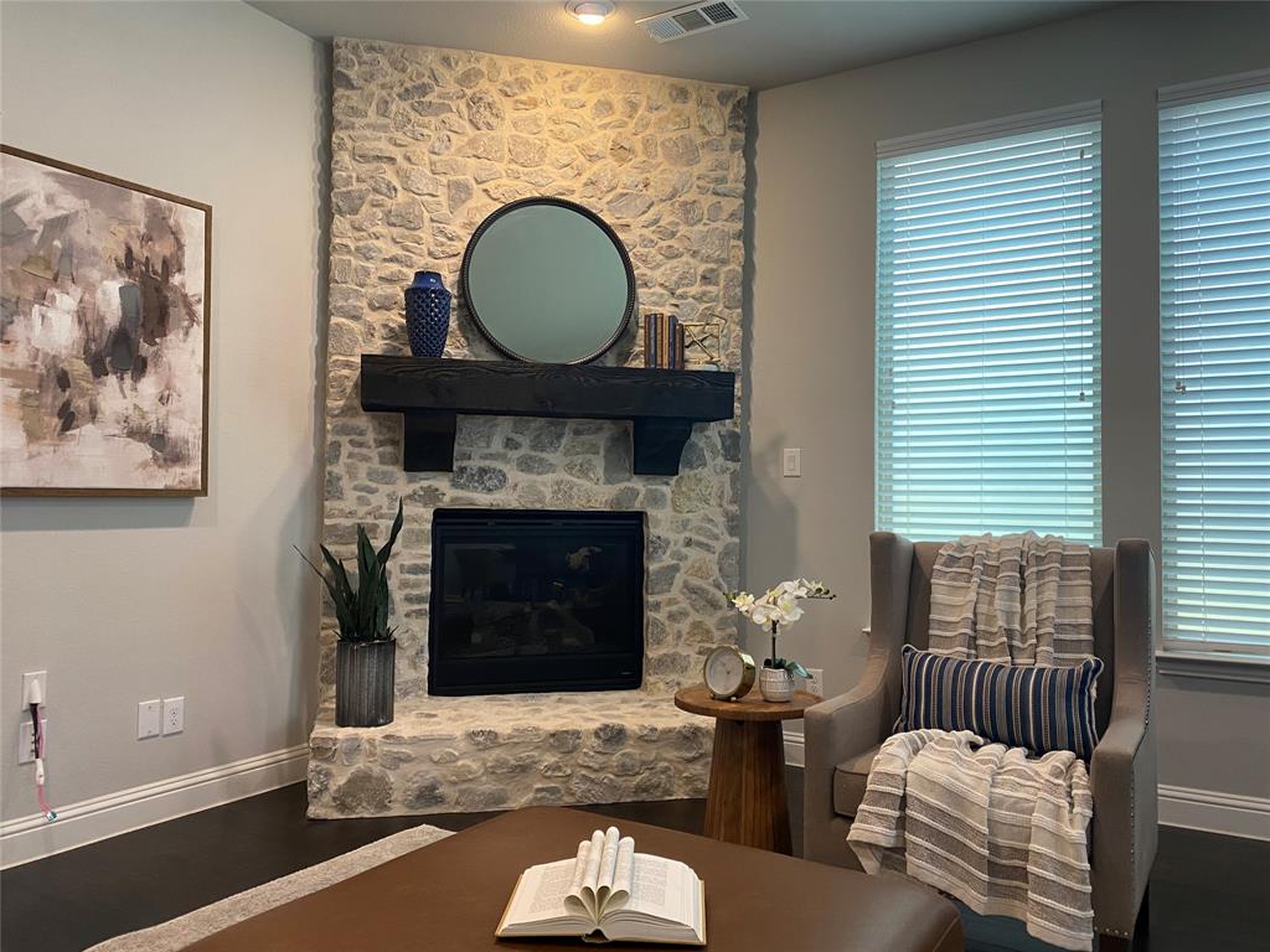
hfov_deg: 67.3
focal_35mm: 26
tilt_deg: +4.1
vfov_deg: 53.1
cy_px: 476
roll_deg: +0.2
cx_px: 635
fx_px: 954
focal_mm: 4.25
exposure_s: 1/60
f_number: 1.8
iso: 100
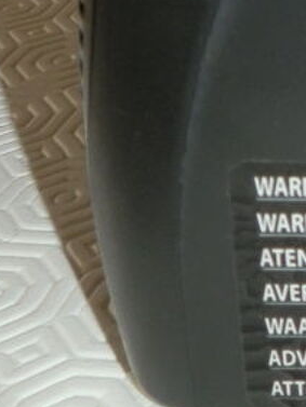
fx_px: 1166
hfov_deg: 13.6
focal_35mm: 99
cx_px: 518
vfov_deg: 18.7
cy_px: -96
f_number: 3.1
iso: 100
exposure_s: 1/30
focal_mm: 5
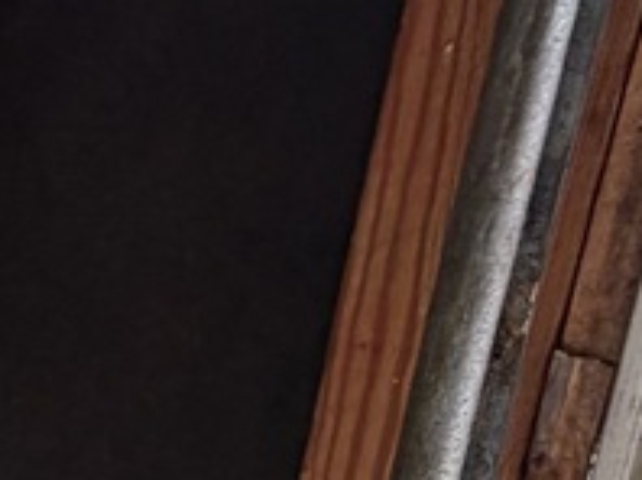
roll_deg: -3.2
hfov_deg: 15.2
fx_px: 1889
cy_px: 934
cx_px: -674
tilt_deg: -20.0
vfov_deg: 12.8
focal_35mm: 102
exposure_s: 1/192
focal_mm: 2.22
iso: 40
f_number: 2.2
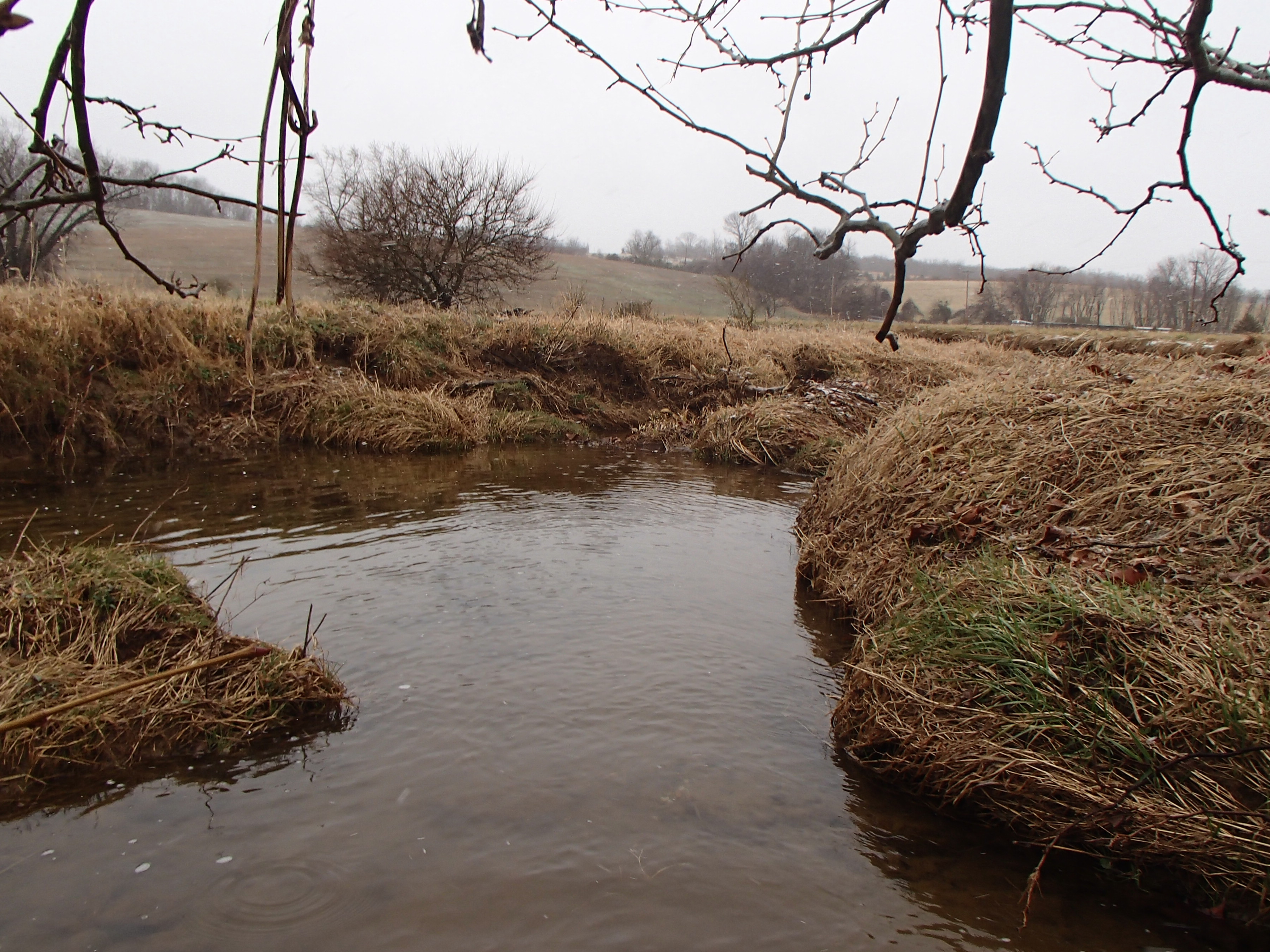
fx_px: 1137
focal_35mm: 31
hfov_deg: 58.3
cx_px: 668
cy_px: 482
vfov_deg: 45.4
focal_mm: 5
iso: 100
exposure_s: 1/160
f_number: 3.9
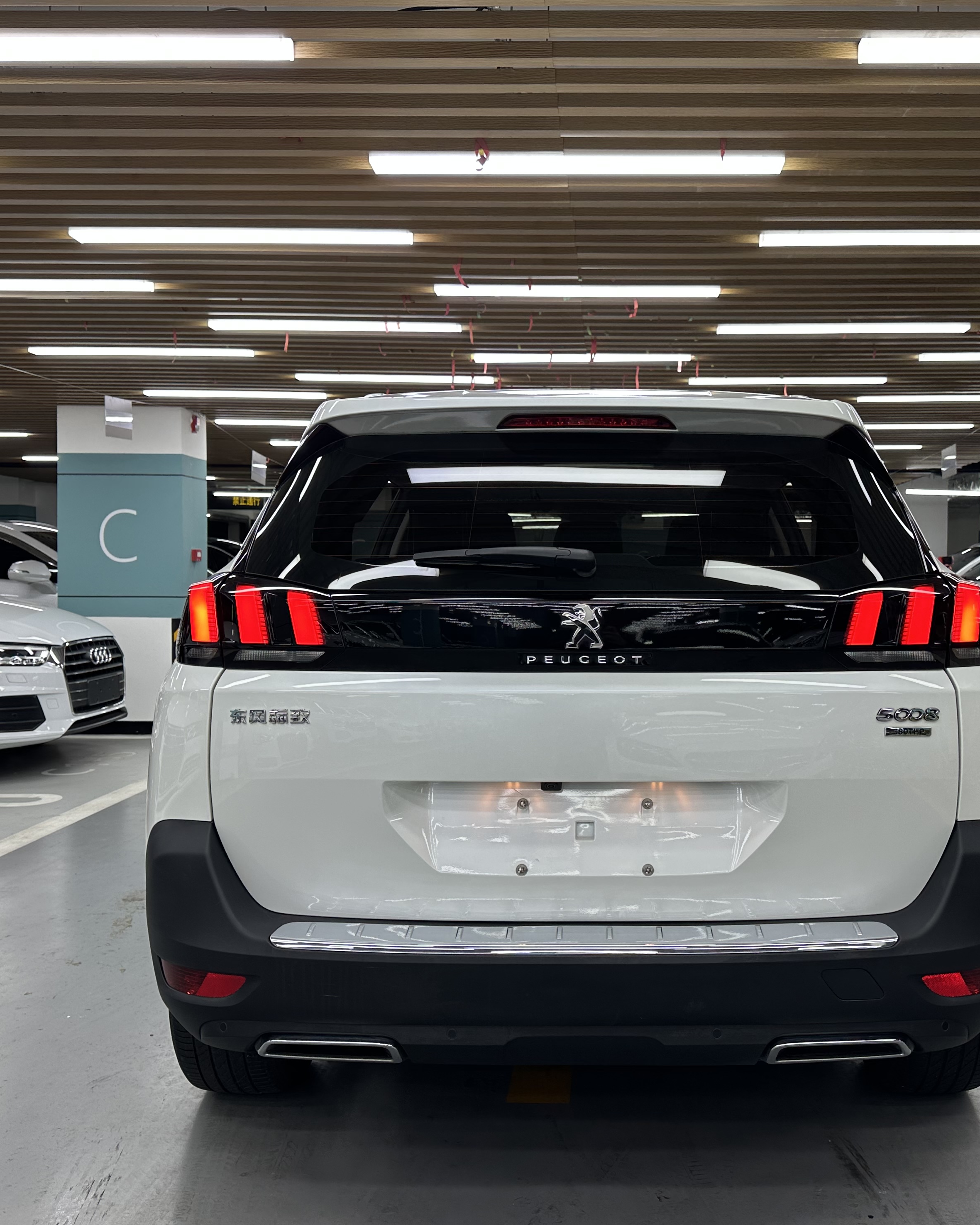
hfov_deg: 45.5
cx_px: 597
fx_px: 1160
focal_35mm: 32
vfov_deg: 55.7
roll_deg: -0.3
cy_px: 610
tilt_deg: -0.7
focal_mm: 6.86
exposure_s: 1/130
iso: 64
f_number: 1.78
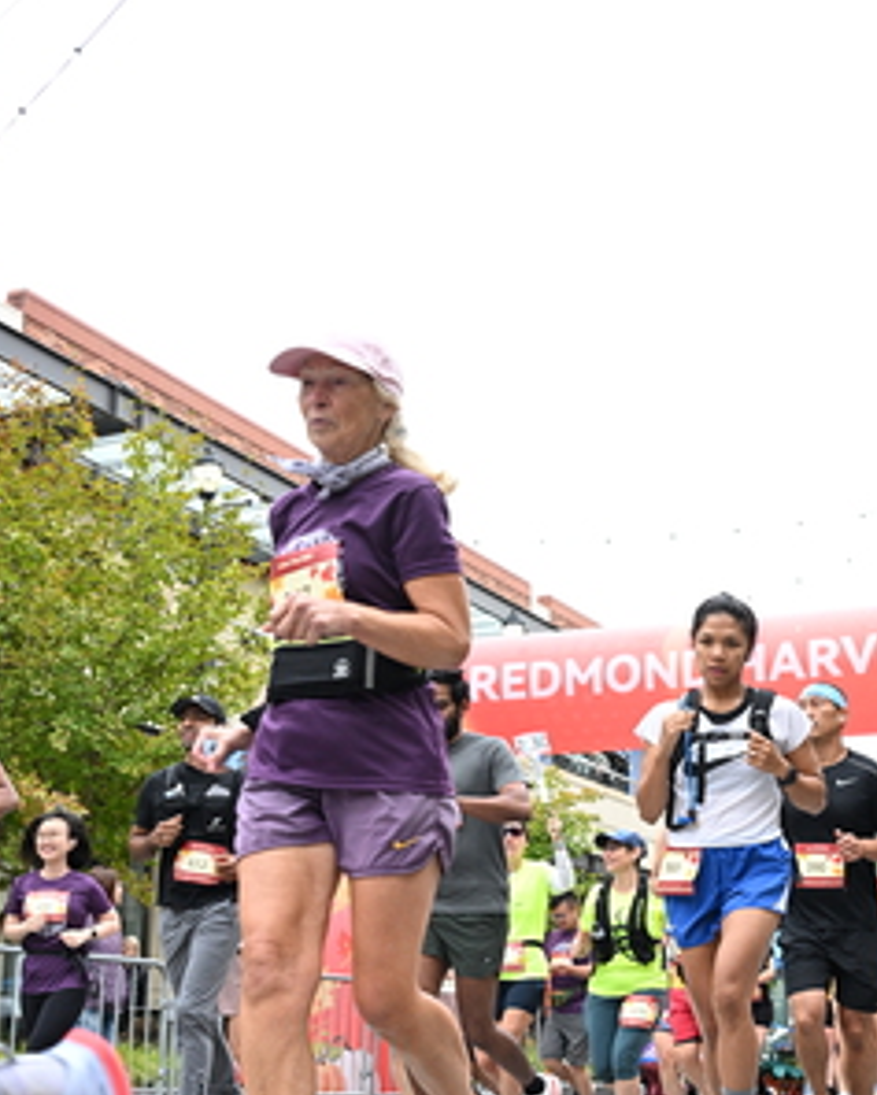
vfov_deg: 34.4
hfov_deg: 27.8
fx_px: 1751
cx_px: 638
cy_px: 736
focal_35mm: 54
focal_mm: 31
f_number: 4
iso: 2000
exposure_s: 1/640
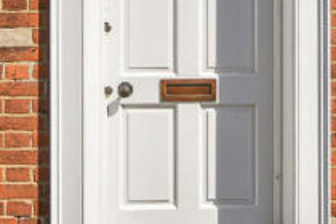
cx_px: 192
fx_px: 523
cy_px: -4
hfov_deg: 35.6
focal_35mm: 56
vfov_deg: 23.1
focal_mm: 18
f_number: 8
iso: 400
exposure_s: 1/3200
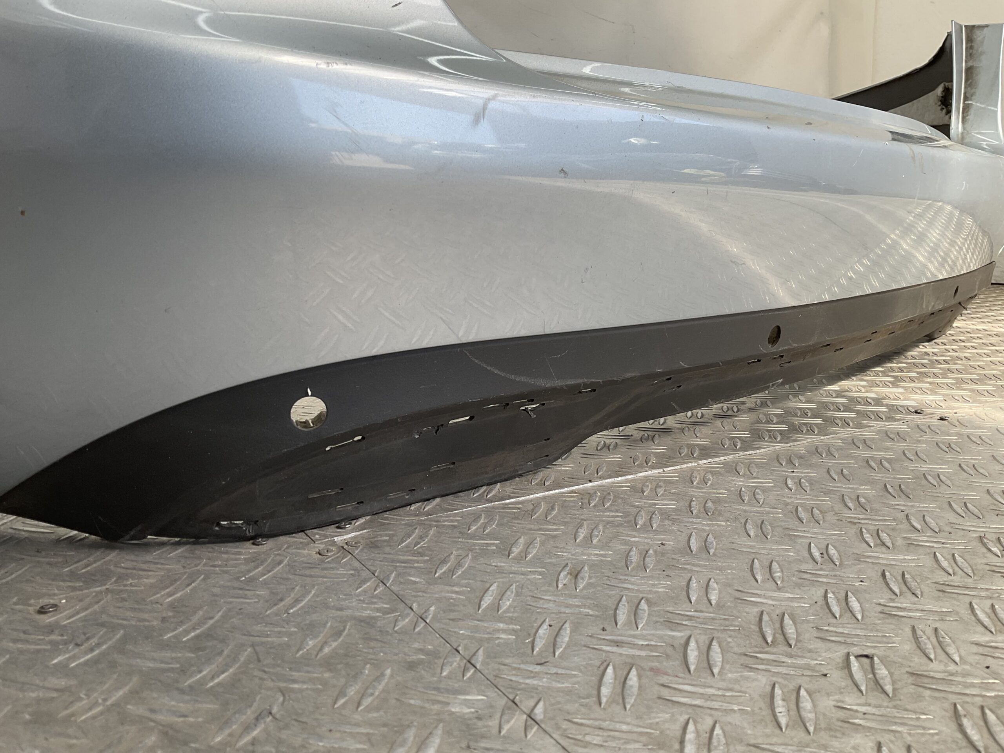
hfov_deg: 61.7
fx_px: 841
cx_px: 502
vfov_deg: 48.2
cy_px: 376
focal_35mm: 29
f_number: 1.8
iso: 16
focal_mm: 3
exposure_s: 1/202
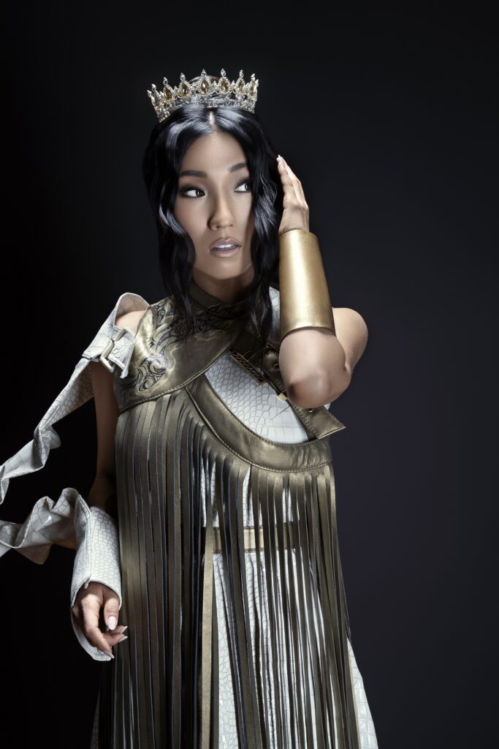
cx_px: 250
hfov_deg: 25.1
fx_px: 1122
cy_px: 374
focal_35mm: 54
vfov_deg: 36.9
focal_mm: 54
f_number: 9
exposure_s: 1/125
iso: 100
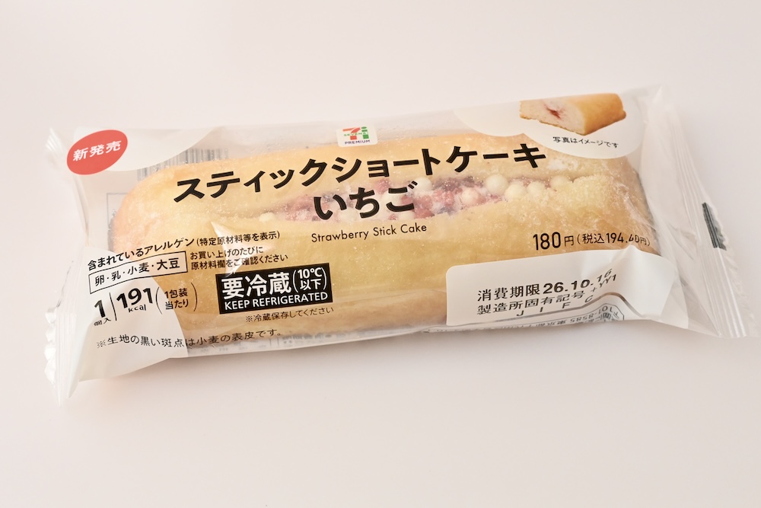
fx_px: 1268
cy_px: 254
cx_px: 380
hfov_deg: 33.4
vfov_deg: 22.6
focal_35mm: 60
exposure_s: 1/160
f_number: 13
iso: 6400
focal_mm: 60
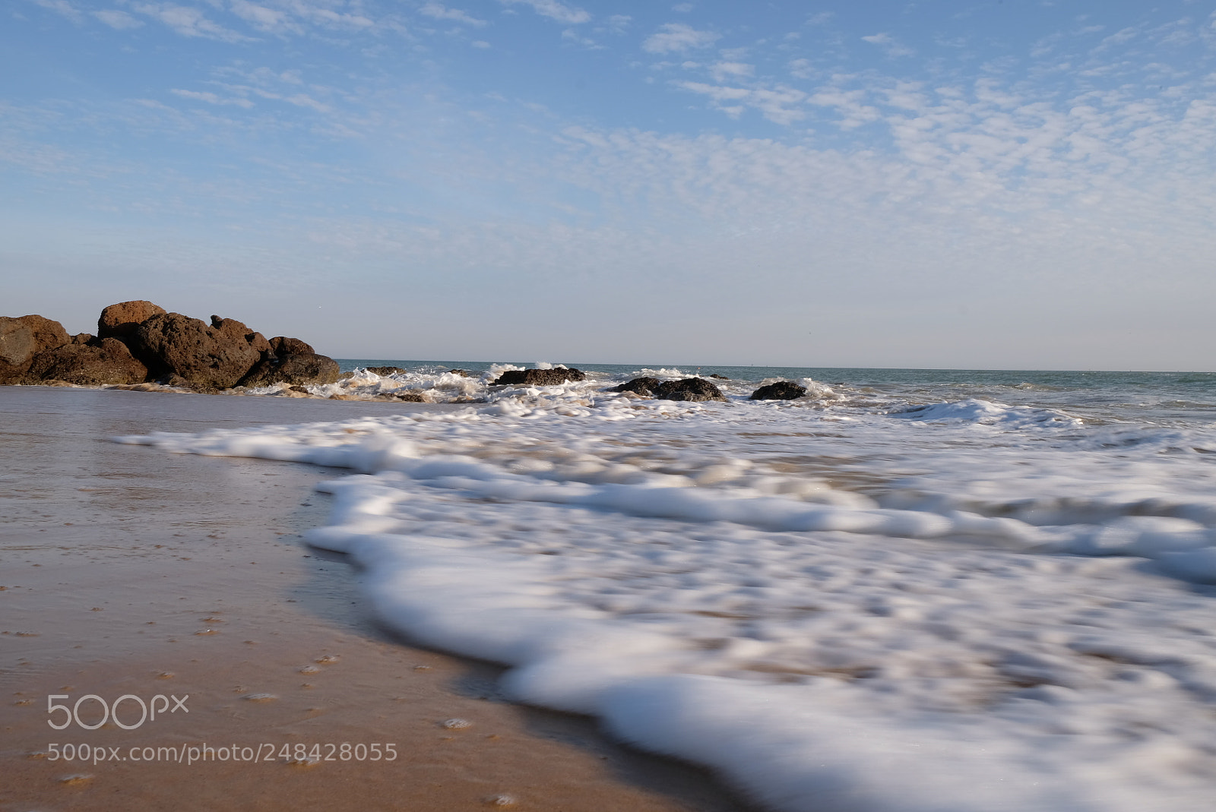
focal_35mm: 31
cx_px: 608
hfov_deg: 60.3
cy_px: 406
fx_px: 1048
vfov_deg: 42.4
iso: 200
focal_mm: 20.5
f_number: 22
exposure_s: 1/50
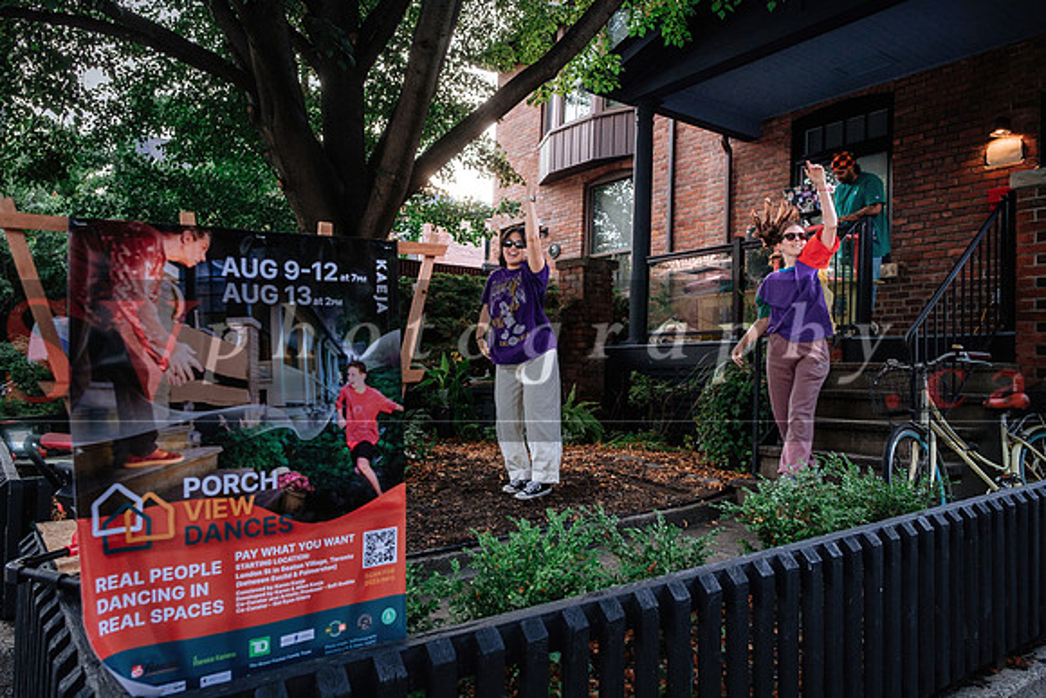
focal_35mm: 25
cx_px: 523
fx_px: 738
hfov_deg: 70.7
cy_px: 349
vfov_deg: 50.6
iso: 800
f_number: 3.6
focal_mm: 16
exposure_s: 1/400
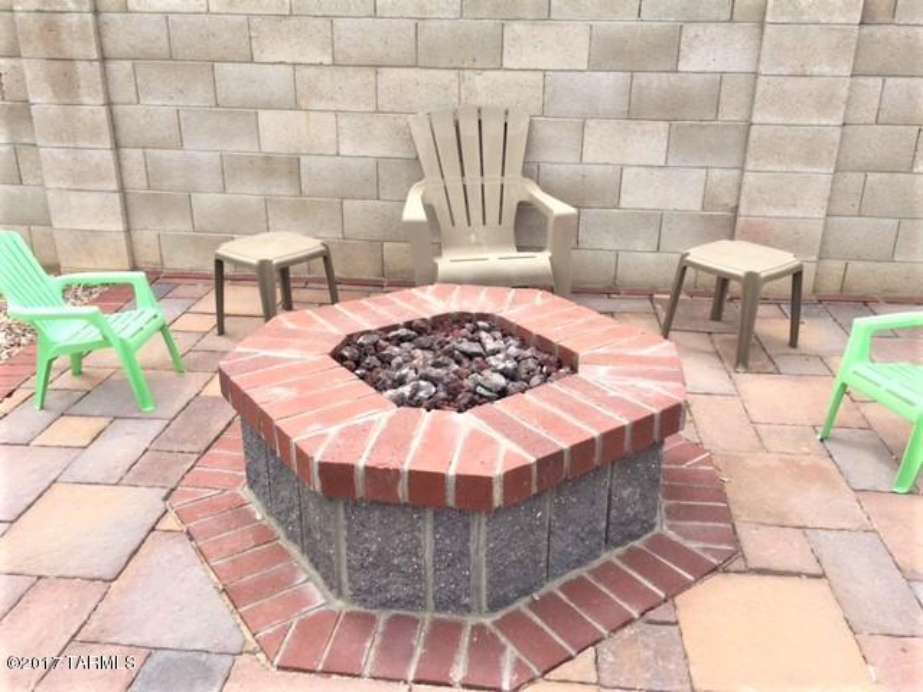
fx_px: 773
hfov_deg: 61.7
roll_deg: -1.4
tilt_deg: -22.8
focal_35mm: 29
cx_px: 462
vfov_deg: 48.2
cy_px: 346
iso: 32
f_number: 2.2
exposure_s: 1/1319
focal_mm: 4.15
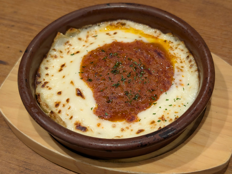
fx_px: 329
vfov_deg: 29.7
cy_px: 87
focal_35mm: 49
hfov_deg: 38.9
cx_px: 116
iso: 333
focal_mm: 6.9
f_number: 1.68
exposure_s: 1/182
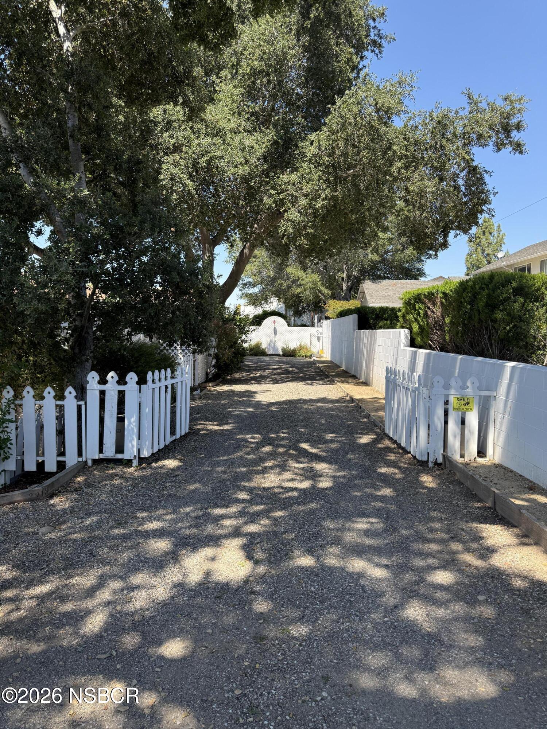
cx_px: 274
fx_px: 506
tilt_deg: -4.8
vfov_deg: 71.6
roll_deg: -0.8
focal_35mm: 24
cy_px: 364
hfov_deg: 56.8
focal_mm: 6.76
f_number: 1.78
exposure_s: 1/1410
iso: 100
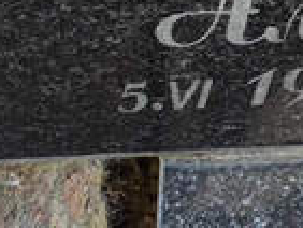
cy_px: -73
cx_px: 450
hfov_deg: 6.9
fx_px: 2479
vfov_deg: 5.2
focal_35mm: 283
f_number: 1.7
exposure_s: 1/113
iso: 50
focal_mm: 4.71
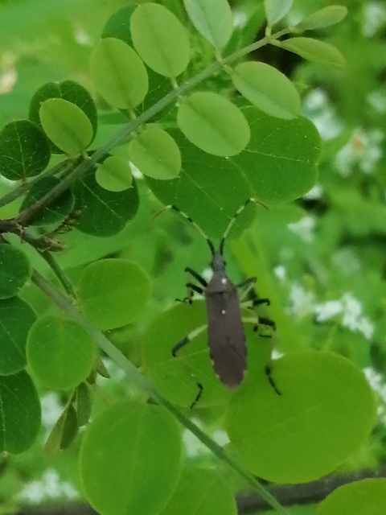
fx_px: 1546
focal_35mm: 104
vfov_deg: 18.9
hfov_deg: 14.2
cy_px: 258
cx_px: 193
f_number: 1.8
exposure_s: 1/180
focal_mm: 3.46
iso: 100
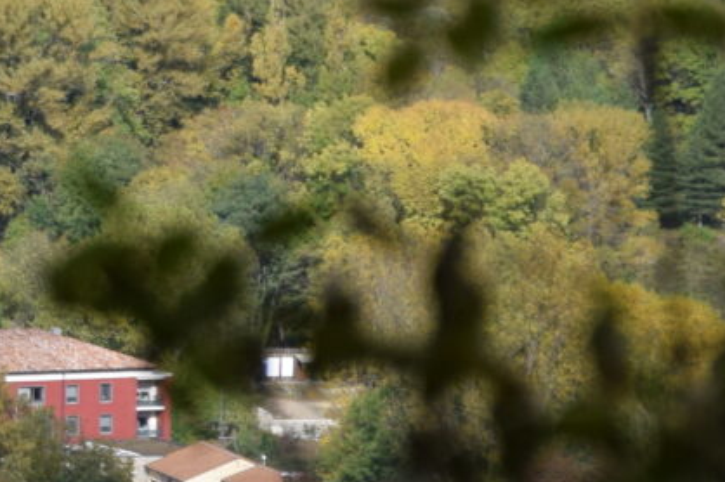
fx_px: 14575
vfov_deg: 1.9
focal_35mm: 724
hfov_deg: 2.8
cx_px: -711
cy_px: 69
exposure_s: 1/1600
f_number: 6.3
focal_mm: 105
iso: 400
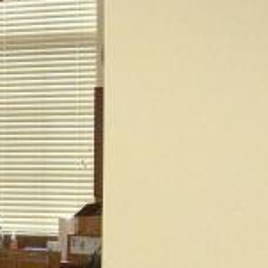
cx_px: -153
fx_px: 1244
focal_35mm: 142
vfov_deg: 12.2
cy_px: 215
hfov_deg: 11.7
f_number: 2.8
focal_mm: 6.3
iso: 168
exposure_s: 1/60
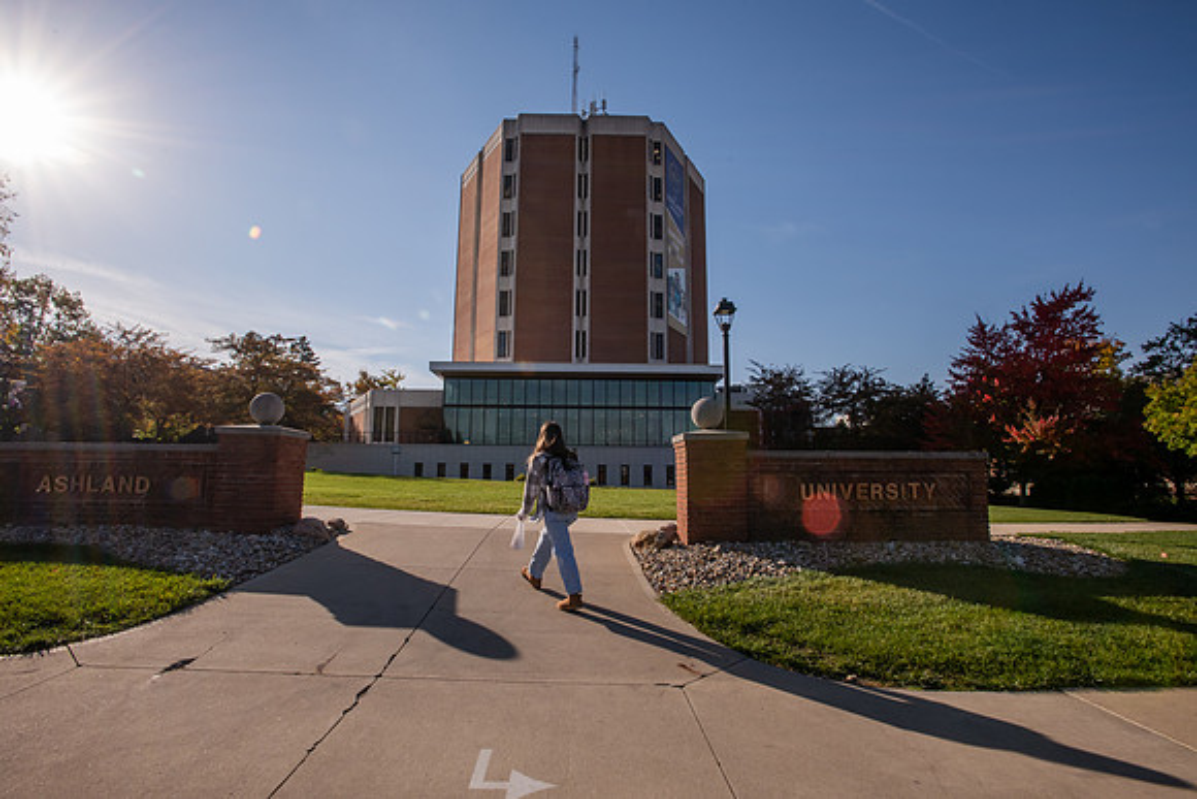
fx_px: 565
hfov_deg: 93.3
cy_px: 400
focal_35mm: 17
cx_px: 598
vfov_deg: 70.5
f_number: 22
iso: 250
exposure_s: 1/160
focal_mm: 17
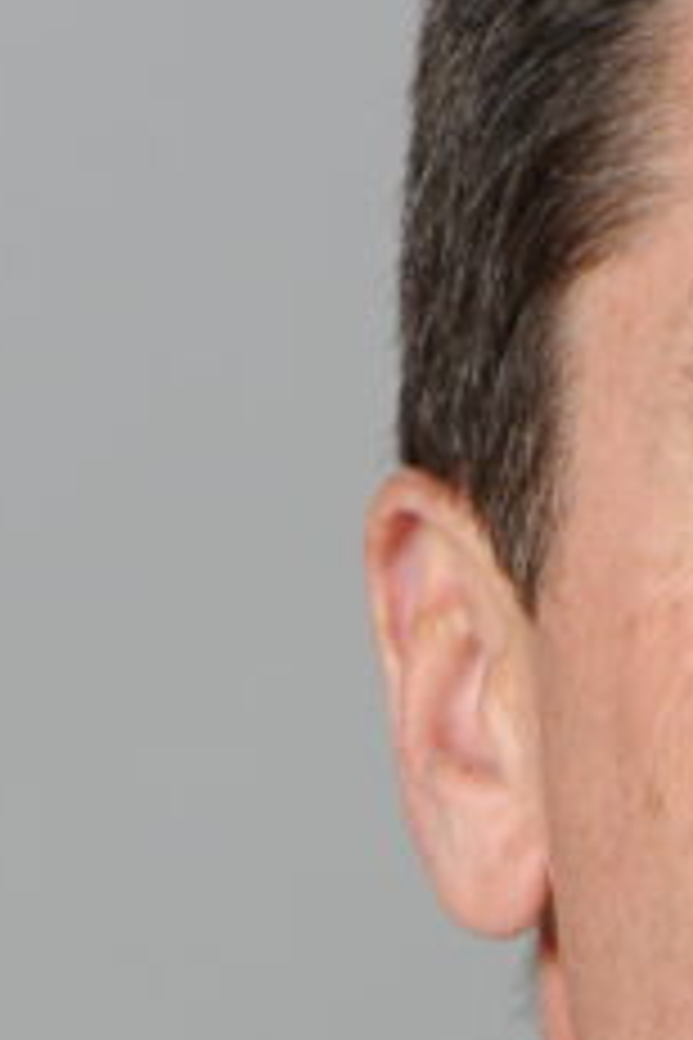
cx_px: 940
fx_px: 15158
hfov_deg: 2.6
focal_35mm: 525
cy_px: 1364
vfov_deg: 3.9
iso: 200
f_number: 5.6
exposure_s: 1/160
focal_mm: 105
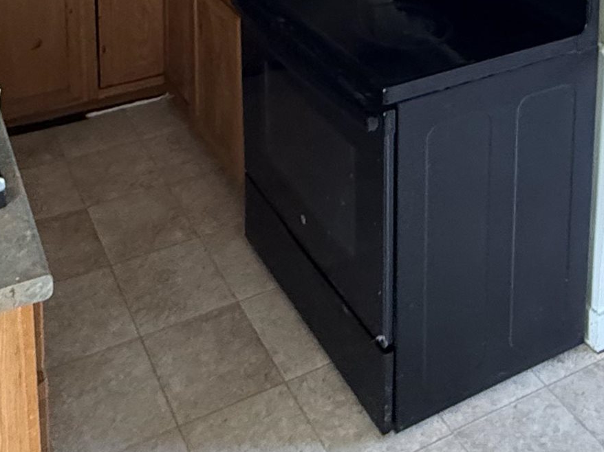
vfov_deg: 24.0
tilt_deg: -9.1
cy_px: -211
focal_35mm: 49
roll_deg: +1.6
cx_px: 225
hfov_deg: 38.7
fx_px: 855
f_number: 2.2
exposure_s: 1/60
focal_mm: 2.22
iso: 500
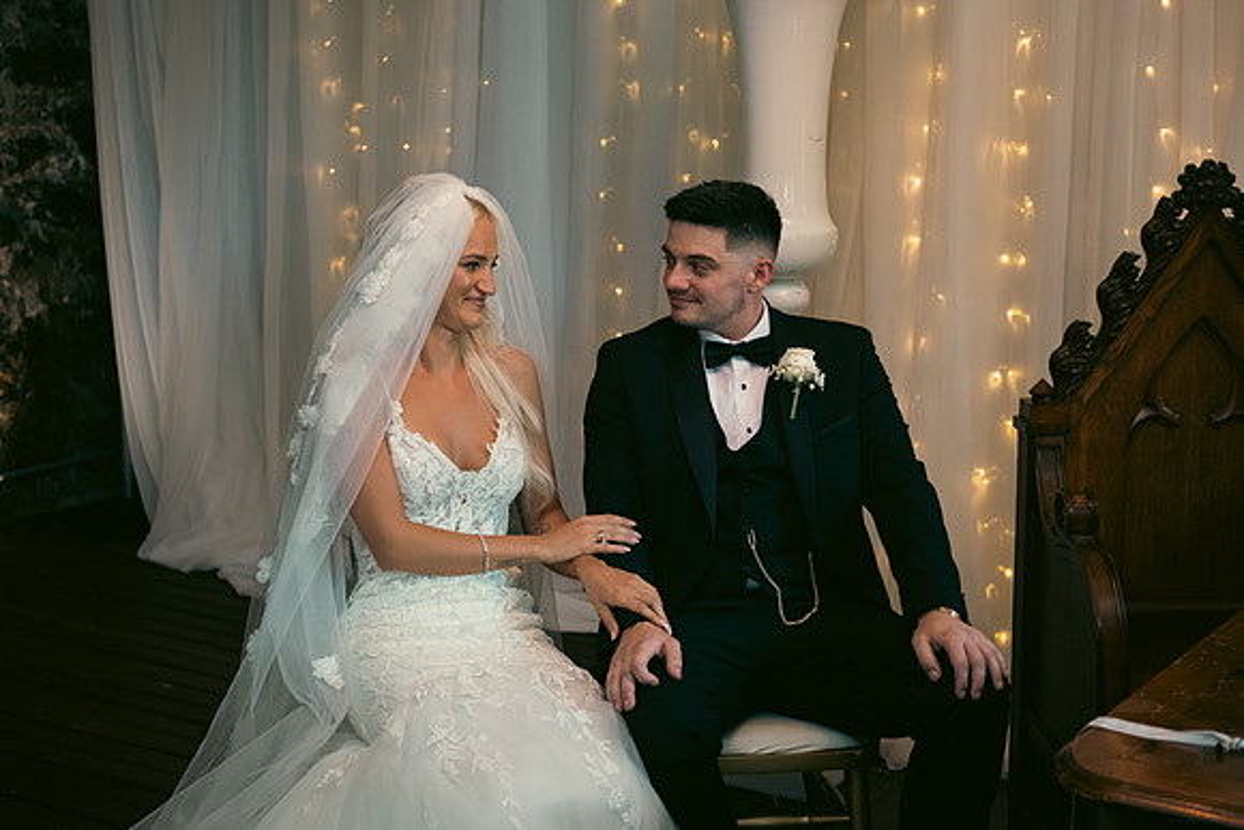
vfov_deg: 23.4
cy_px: 415
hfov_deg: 34.5
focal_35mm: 58
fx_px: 2005
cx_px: 622
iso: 1250
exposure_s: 1/160
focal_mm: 58
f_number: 3.5
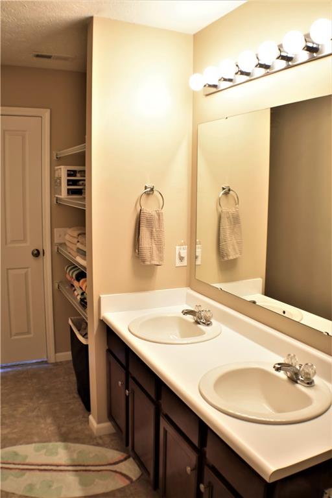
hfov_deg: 34.2
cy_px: 249
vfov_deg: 49.6
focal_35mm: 39
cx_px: 166
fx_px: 539
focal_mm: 26
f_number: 4
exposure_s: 1/6
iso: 100
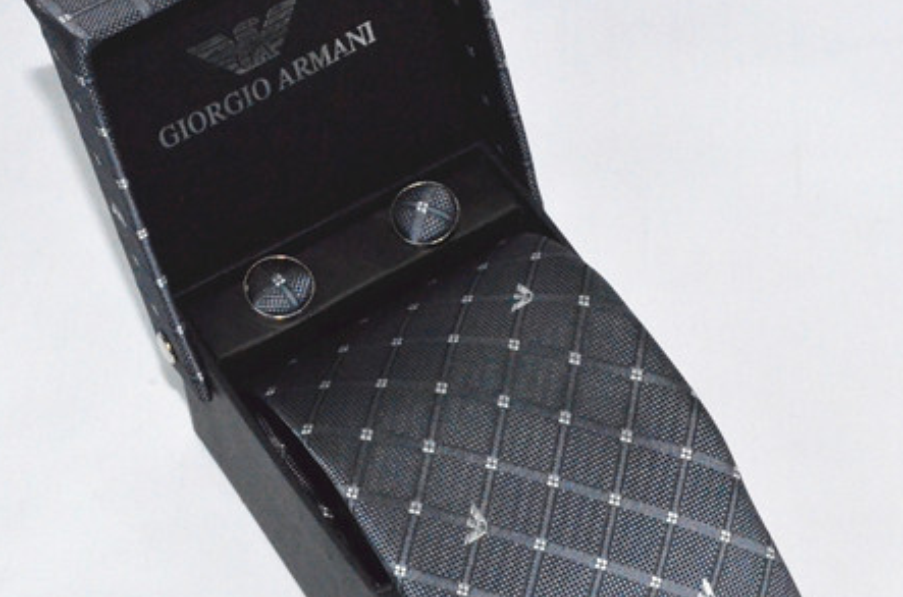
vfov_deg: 10.5
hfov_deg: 15.8
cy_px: 368
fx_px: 3253
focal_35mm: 130
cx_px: 493
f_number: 25
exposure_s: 1/250
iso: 6400
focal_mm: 48
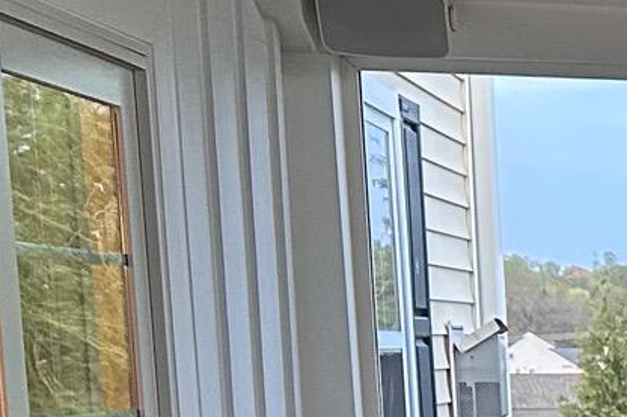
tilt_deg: -7.4
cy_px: 623
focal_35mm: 123
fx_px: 2141
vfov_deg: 10.7
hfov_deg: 13.2
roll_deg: +0.4
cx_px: 1418
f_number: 1.78
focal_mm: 6.86
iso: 400
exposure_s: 1/60
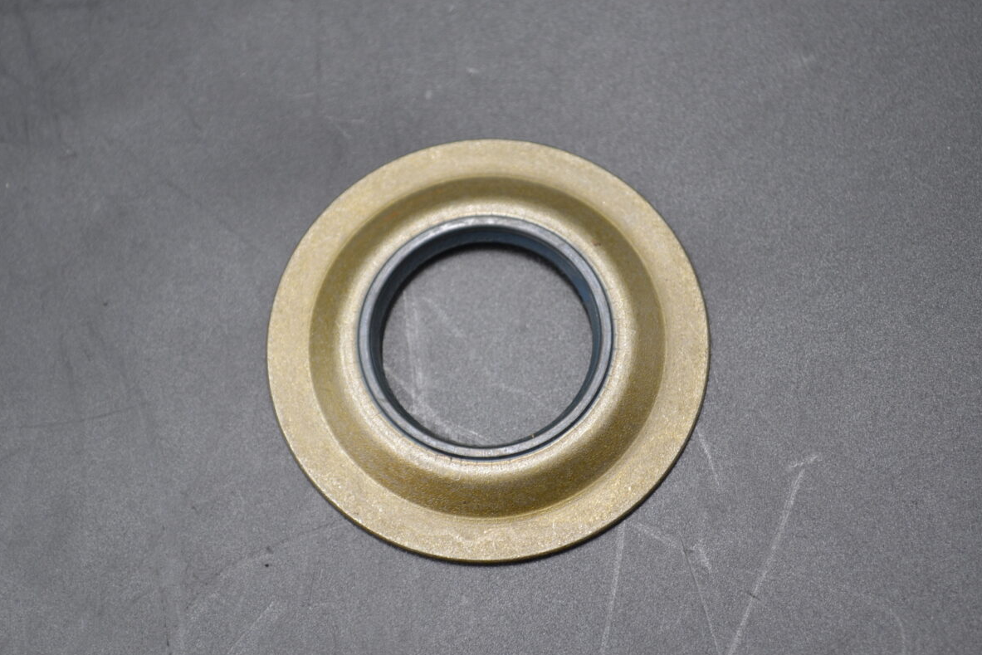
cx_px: 492
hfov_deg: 28.8
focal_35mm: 70
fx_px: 1910
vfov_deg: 19.5
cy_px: 328
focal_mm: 46
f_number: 5.3
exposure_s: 1/40
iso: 400
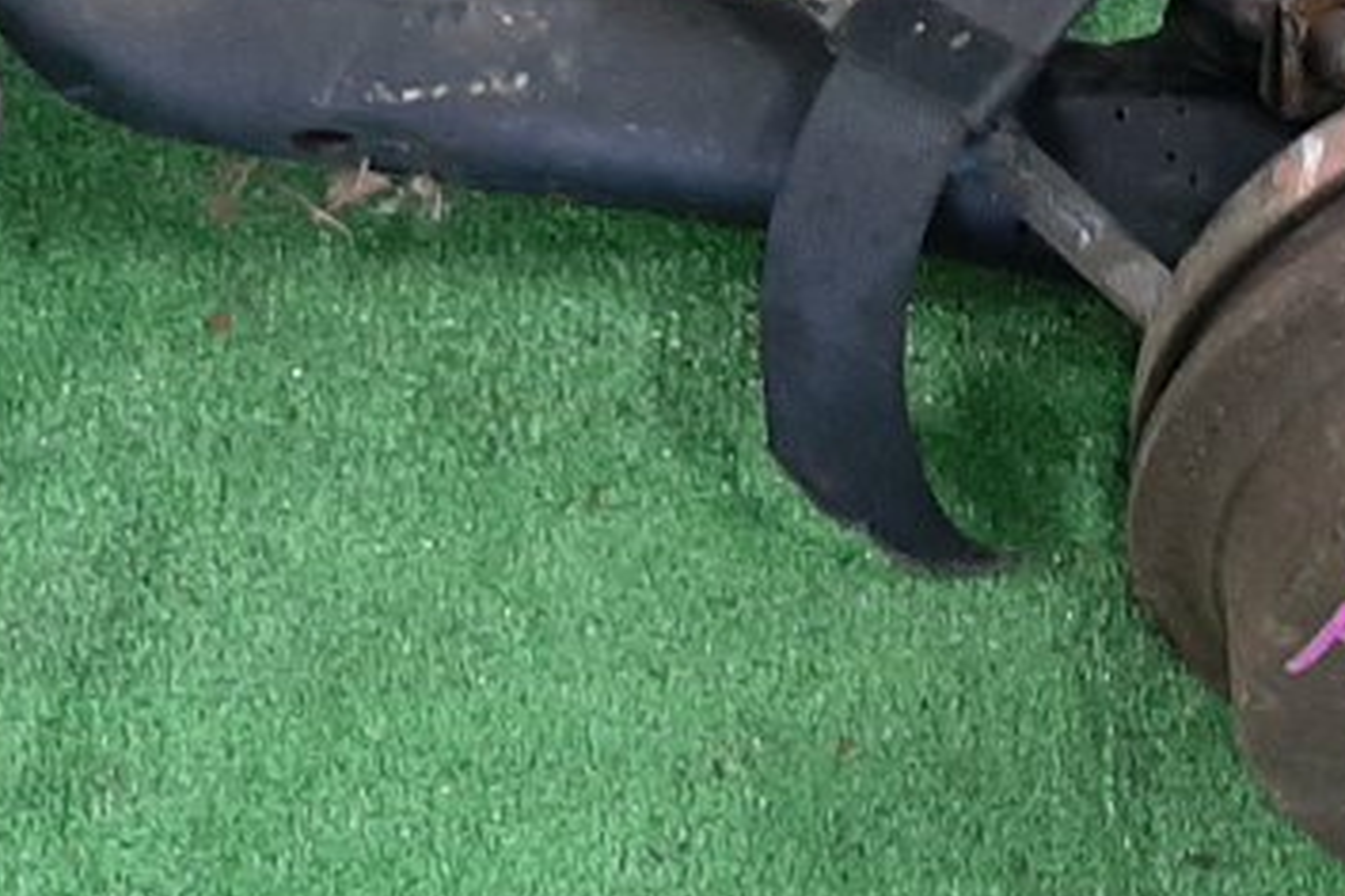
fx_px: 4109
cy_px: 178
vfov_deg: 12.4
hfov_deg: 18.3
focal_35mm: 110
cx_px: 1220
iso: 196
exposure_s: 1/33
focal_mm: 3.93
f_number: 1.7
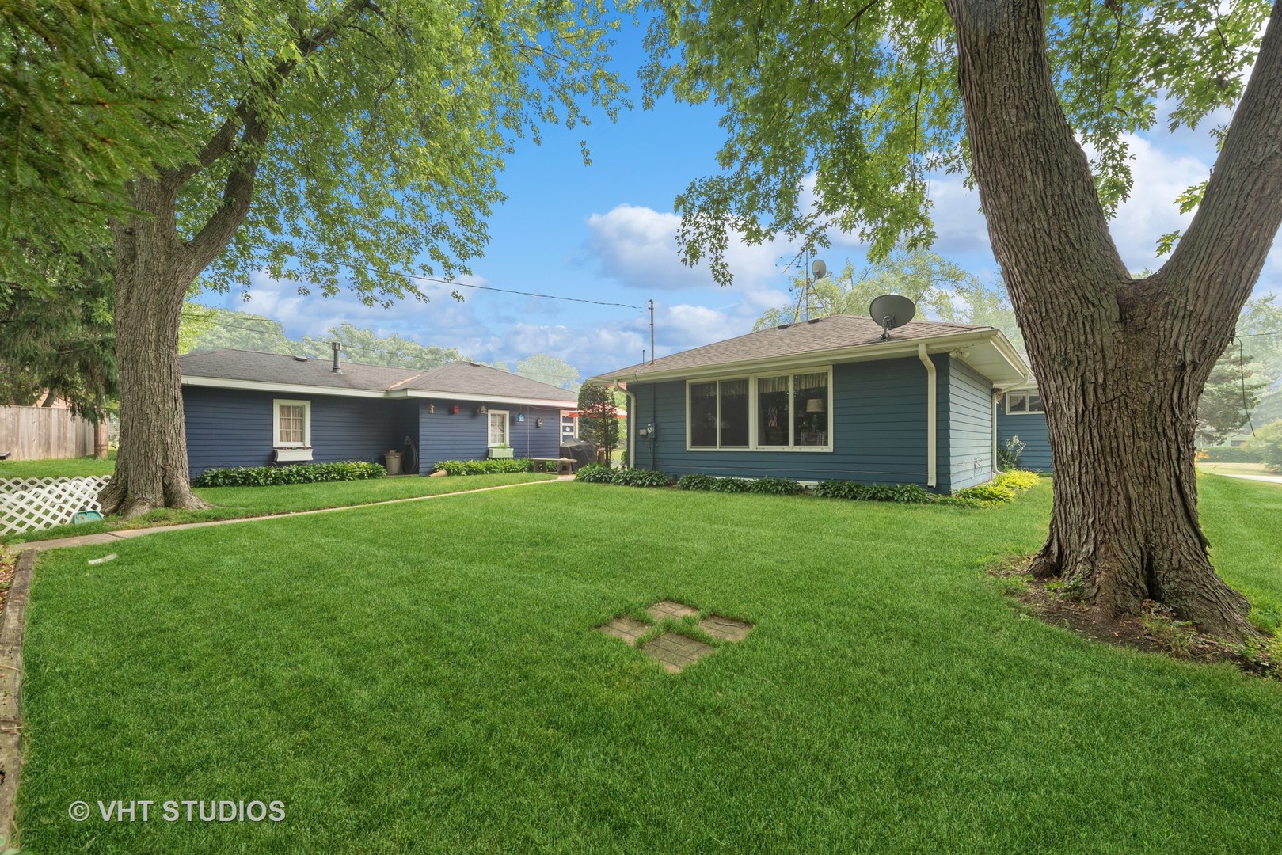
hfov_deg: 104.2
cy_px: 428
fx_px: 499
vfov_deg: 81.2
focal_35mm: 14
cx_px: 641
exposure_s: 1/100
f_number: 8
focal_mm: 14
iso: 200
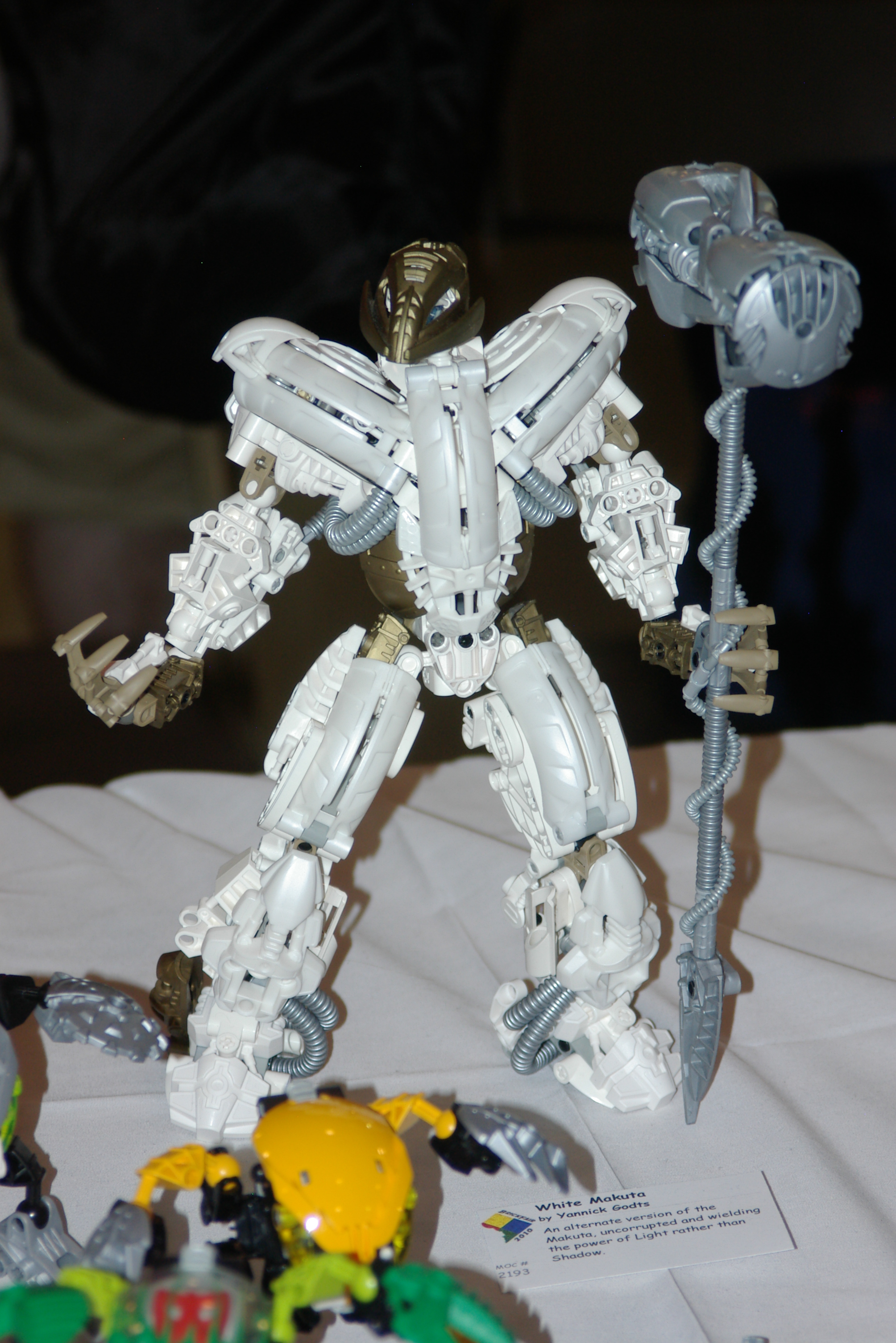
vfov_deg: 16.1
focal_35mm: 128
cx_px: 448
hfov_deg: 10.8
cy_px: 672
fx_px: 4755
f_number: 5.6
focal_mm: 85
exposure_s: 1/90
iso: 400
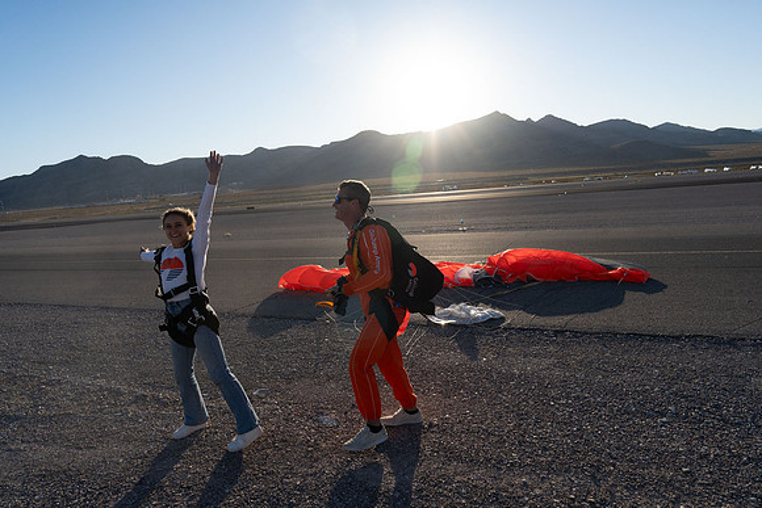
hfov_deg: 73.7
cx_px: 381
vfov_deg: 53.2
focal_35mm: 24
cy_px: 254
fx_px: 508
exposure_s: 1/2000
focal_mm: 24
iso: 800
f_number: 9
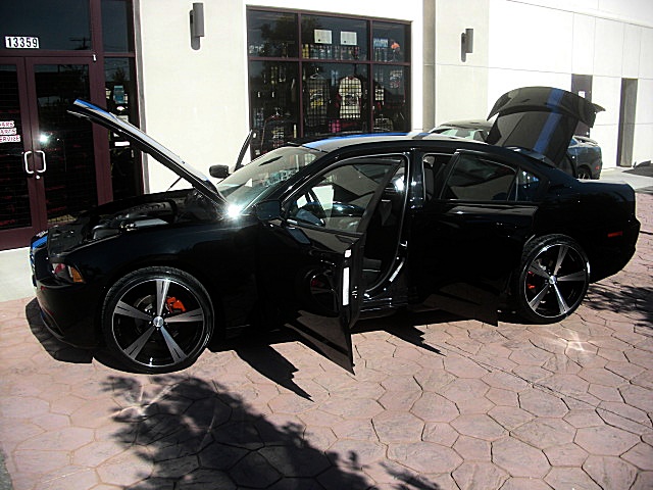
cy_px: 245
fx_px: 679
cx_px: 326
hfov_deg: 51.4
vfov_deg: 39.7
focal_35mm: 36
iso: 50
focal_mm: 6.3
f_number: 2.8
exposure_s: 1/800
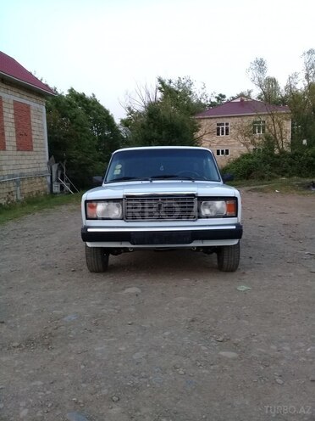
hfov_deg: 45.4
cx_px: 158
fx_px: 376
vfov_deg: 58.4
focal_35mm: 31
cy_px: 210
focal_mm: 3.3
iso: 64
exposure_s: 1/50
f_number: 2.2
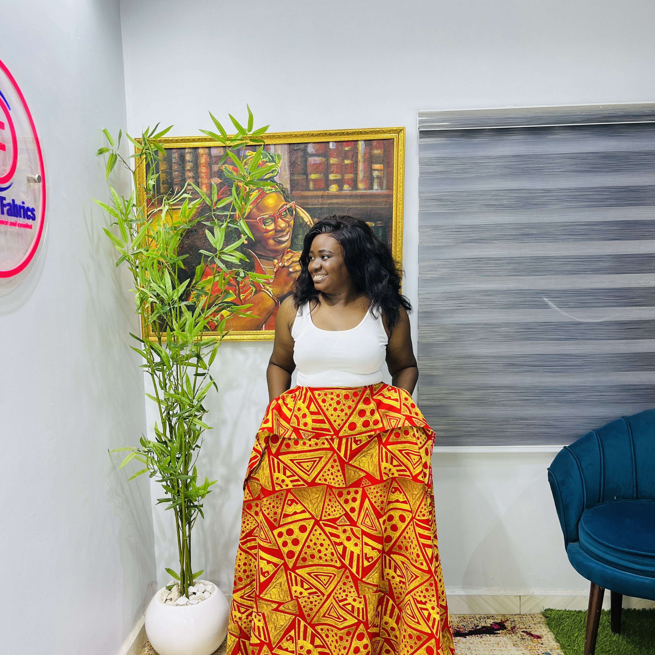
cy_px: 363
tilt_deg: -7.7
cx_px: 331
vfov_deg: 52.4
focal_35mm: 31
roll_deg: +1.1
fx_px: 664
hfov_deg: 52.5
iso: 80
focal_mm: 5.1
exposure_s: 1/100
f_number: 1.6
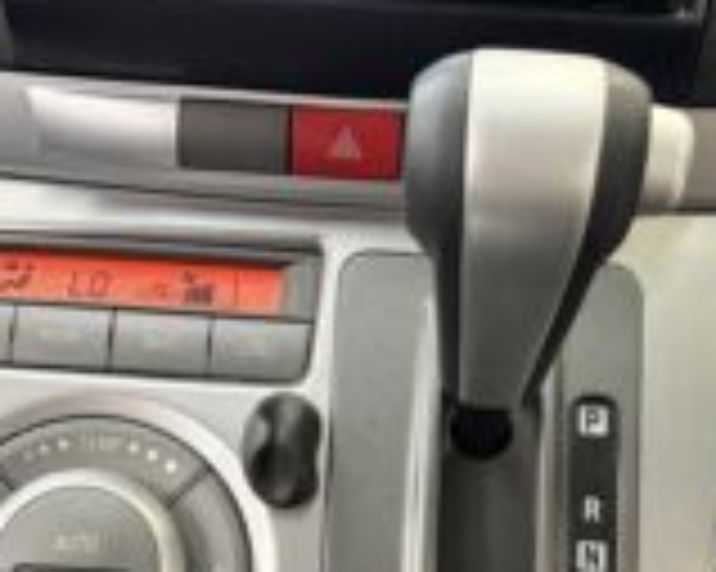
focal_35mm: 56
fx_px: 1186
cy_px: 502
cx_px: 333
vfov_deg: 26.3
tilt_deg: -34.2
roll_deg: -0.8
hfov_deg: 33.6
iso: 400
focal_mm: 5.96
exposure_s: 1/33
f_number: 1.6
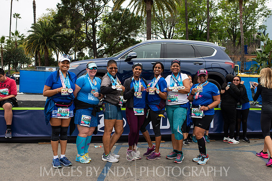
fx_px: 264
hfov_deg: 54.4
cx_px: 136
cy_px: 90
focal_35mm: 35
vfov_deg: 37.9
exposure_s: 1/160
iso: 200
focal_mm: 35
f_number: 5.6
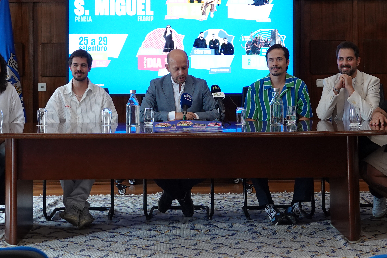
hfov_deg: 28.4
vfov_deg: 19.1
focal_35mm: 71
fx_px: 763
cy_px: 67
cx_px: 169
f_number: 3.2
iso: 320
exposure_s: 1/40
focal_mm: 13.7
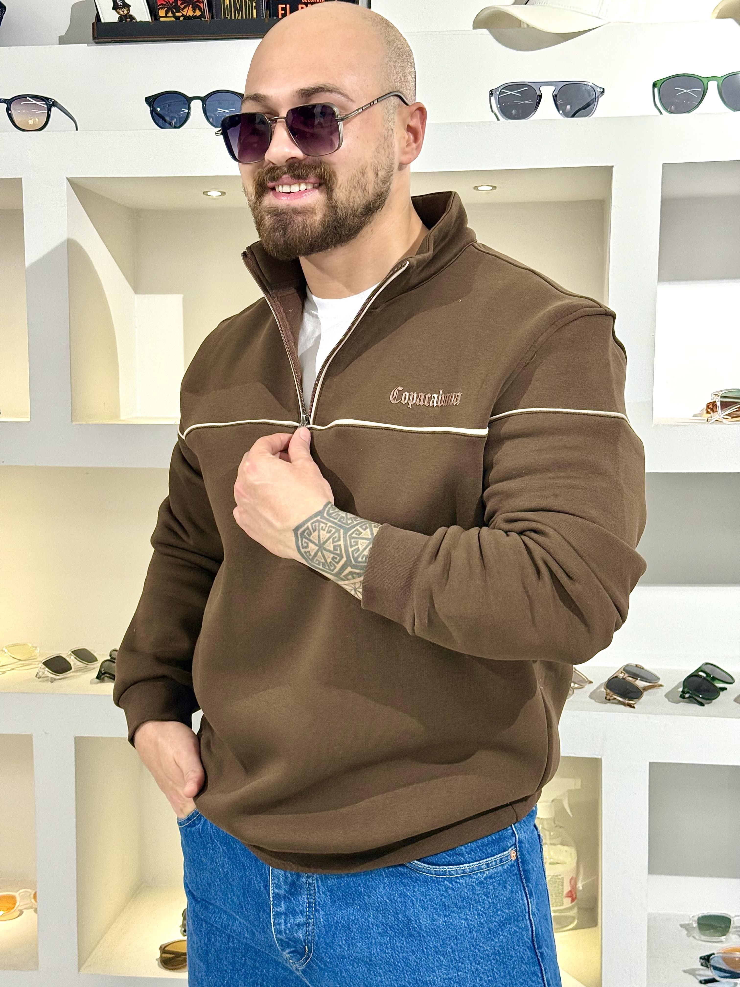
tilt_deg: -3.6
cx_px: 370
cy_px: 494
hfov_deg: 30.3
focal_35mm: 48
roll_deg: +0.0
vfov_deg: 39.7
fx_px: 1368
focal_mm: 6.76
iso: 160
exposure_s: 1/100
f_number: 1.78
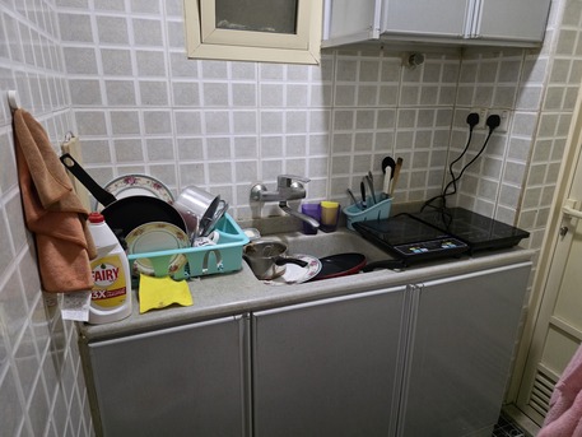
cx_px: 291
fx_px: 387
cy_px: 218
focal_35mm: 23
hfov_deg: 73.9
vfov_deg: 58.9
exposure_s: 1/120
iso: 1600
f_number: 1.7
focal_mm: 6.3
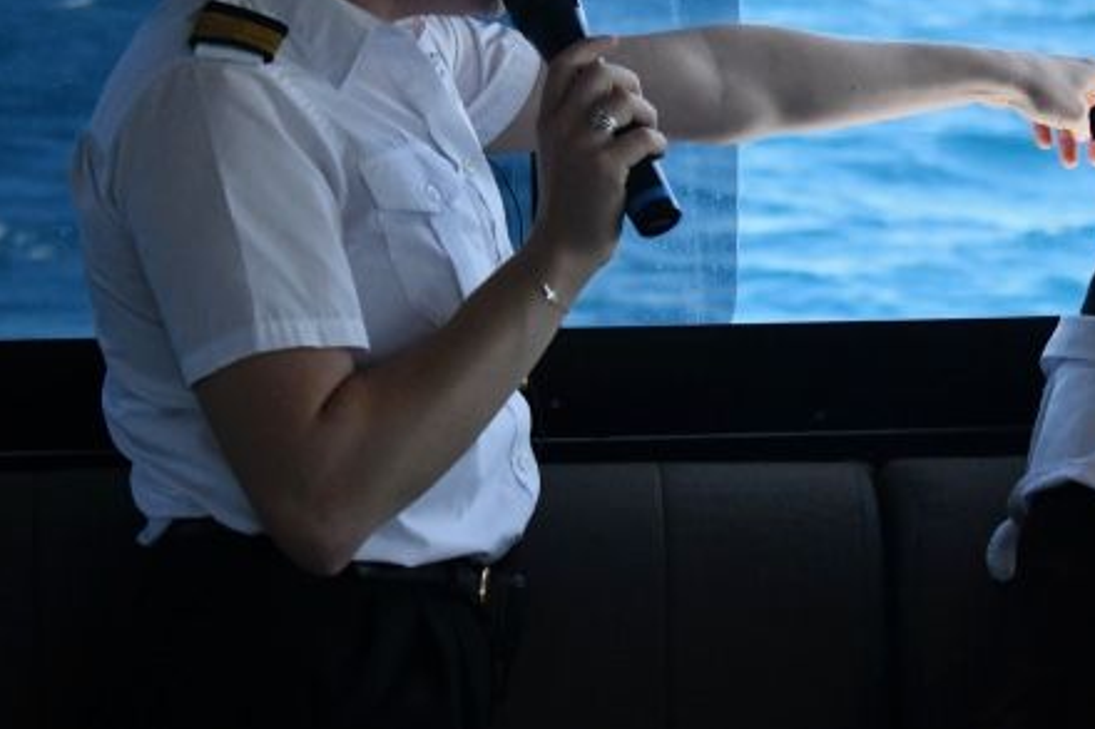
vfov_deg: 12.5
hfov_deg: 18.7
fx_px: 3314
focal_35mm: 109
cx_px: 809
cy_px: 76
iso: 4000
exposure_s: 1/8000
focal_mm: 60
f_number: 5
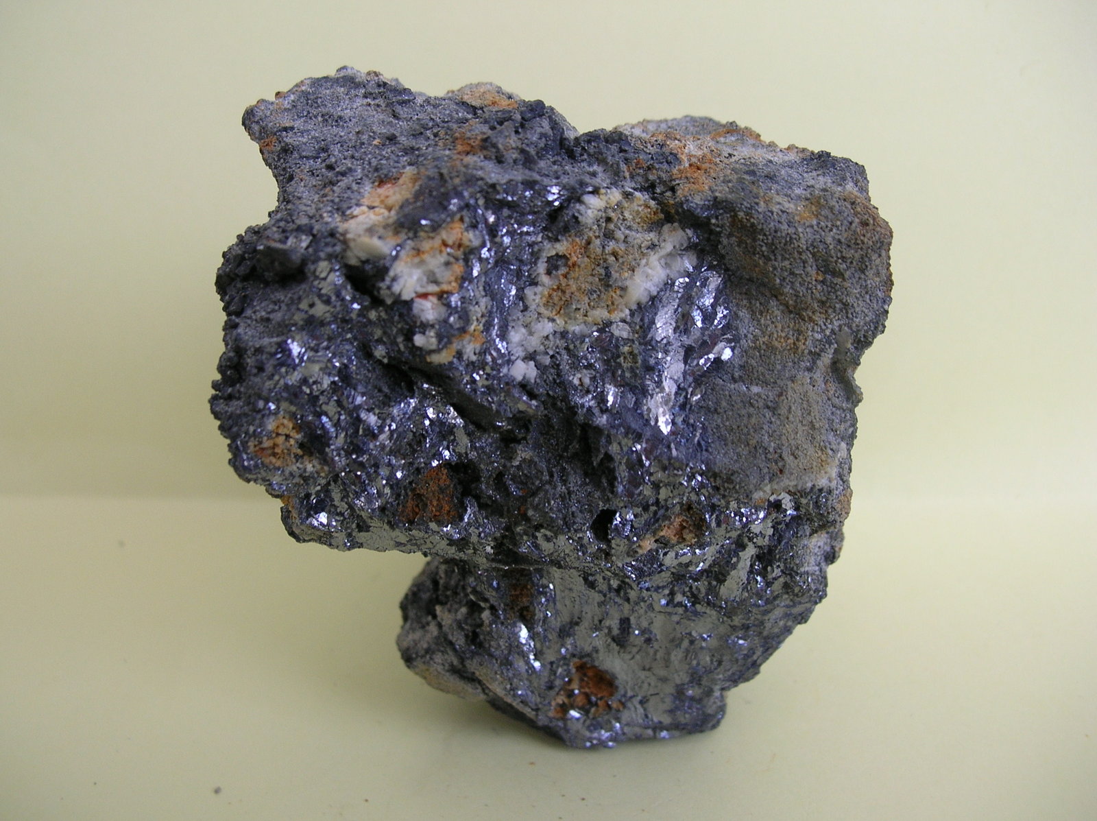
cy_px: 410
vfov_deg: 39.6
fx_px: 1140
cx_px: 548
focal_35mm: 36
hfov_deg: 51.4
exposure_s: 1/11.5
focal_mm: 6
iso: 50
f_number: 2.7
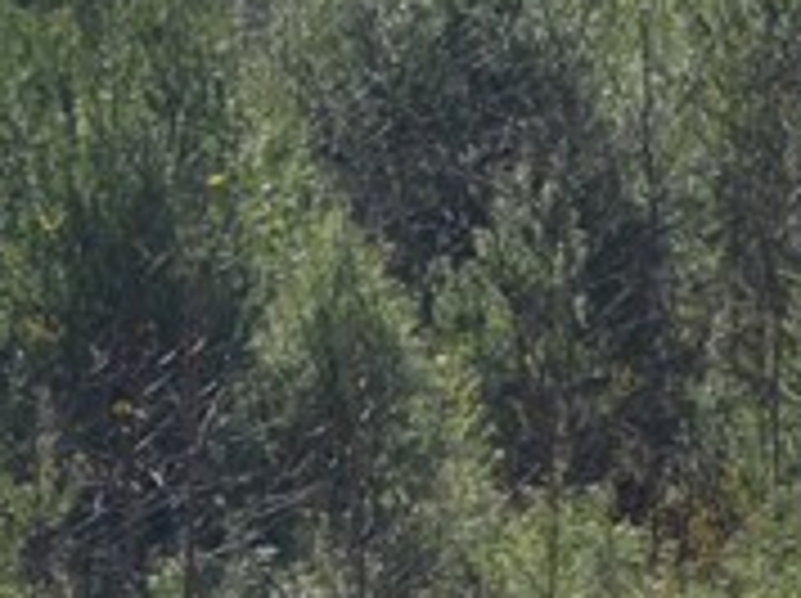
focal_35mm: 616
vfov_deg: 2.4
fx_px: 14235
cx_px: -736
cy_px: 216
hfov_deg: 3.2
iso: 100
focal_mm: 70
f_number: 9
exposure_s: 1/200
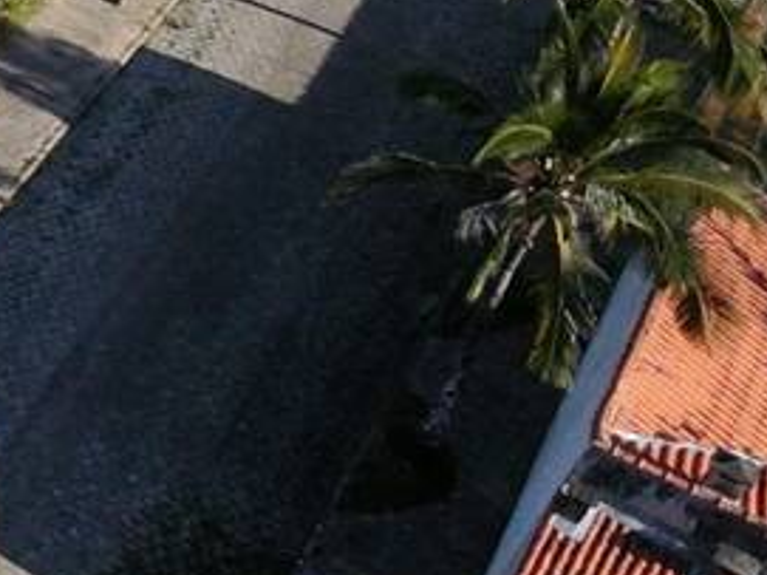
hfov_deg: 15.3
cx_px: -988
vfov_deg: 16.2
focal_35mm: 85
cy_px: -212
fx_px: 1883
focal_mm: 3.05
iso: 340
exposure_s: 1/2500
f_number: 2.2
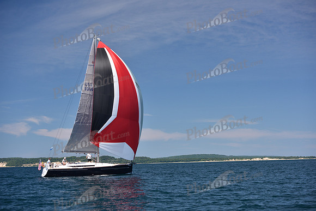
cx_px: 158
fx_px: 615
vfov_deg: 19.5
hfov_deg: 28.8
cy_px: 106
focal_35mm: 70
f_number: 4.5
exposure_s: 1/800
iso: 250
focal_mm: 70
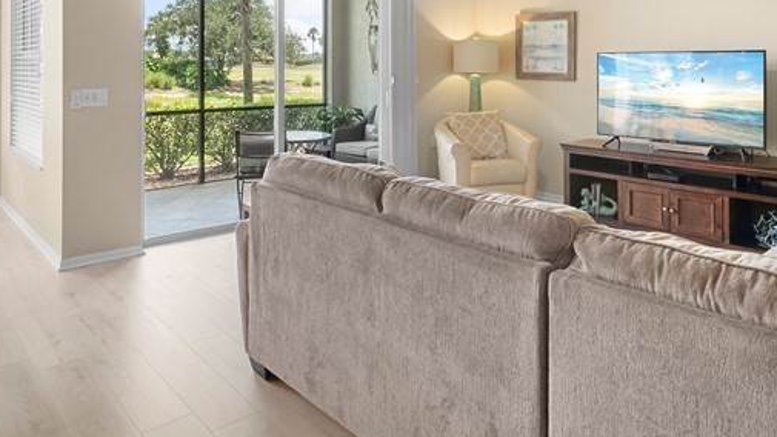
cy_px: 74
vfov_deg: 40.7
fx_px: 556
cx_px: 370
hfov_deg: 69.8
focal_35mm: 27
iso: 2000
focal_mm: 12
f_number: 11
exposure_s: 1/25
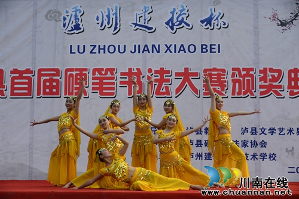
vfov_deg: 20.6
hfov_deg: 30.5
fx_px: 548
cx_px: 150
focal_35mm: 66
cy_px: 100
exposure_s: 1/4000
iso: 2500
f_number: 6.3
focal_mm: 66
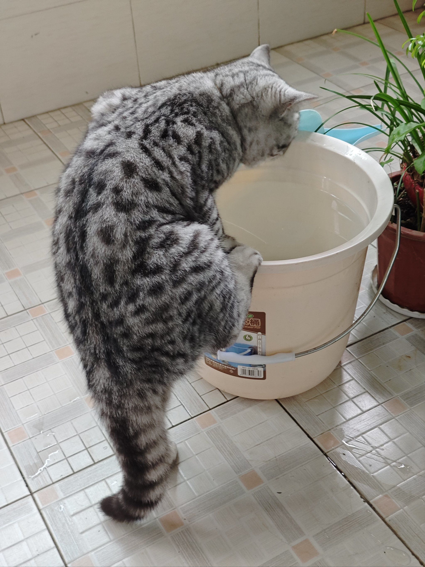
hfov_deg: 31.5
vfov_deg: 41.2
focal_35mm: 46
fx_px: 753
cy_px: 284
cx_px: 212
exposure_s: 1/36.8
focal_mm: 6.55
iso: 500
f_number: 1.6
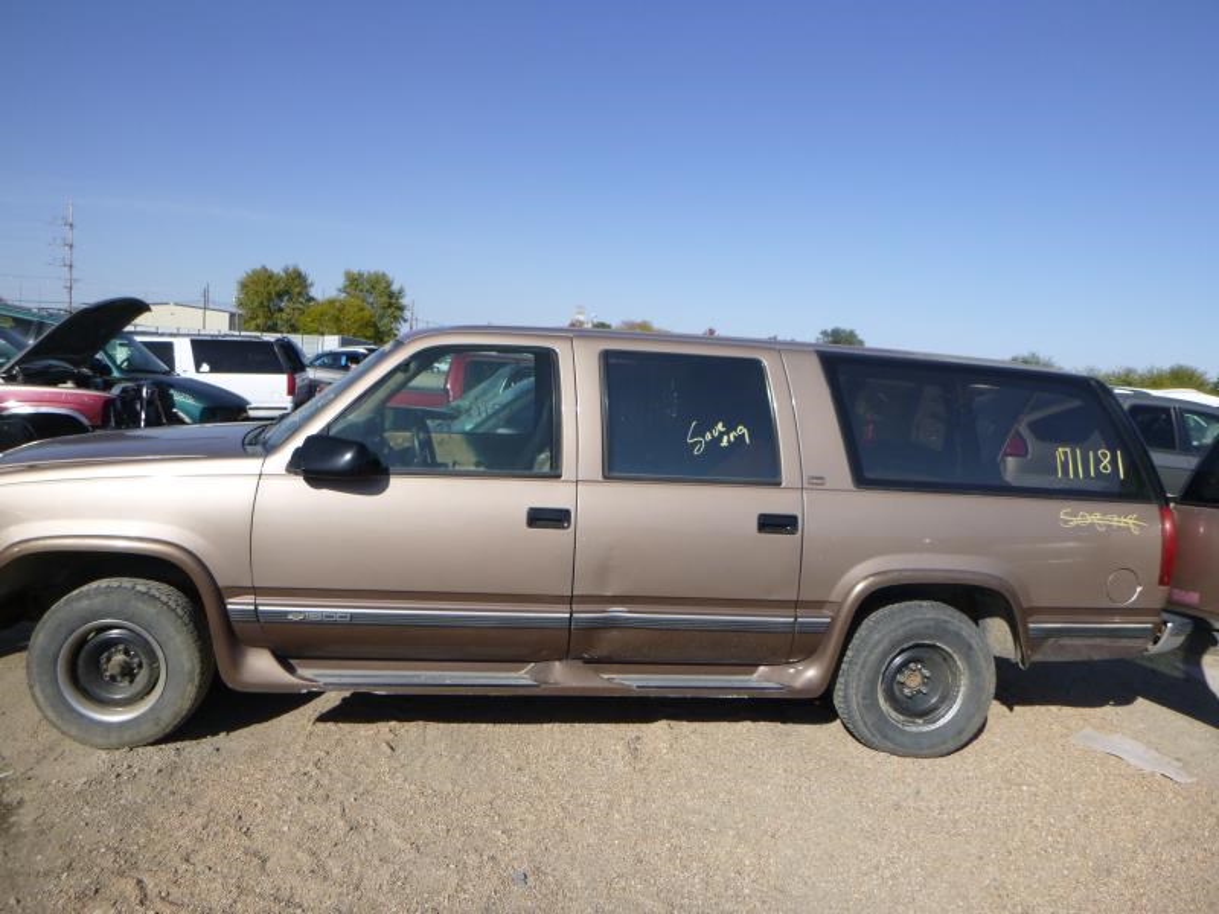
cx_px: 610
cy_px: 457
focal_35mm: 25
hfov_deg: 69.4
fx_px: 880
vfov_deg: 54.9
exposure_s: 1/640
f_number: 3.9
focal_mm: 4.5
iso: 100
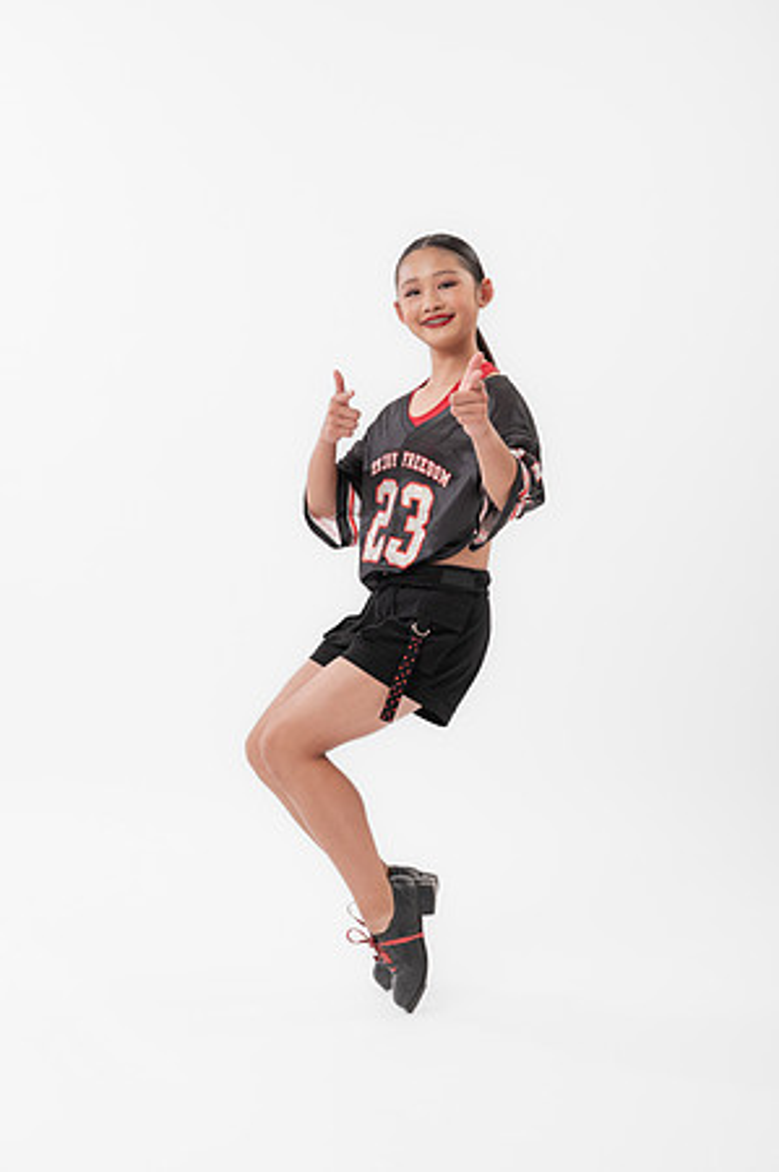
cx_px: 390
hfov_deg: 27.5
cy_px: 586
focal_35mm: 49
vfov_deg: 40.4
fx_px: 1594
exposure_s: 1/160
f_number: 8
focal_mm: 49
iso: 640
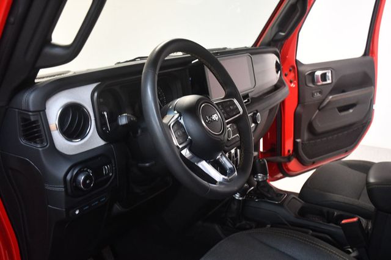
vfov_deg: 38.8
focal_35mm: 34
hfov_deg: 55.8
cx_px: 196
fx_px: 369
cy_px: 130
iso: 3200
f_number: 3.8
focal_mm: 23
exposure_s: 1/60
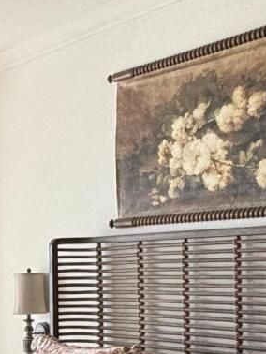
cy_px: 296
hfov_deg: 18.6
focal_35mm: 74
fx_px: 757
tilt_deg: -2.1
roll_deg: +1.7
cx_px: -71
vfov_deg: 25.7
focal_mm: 2.22
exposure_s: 1/60
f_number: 2.2
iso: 400
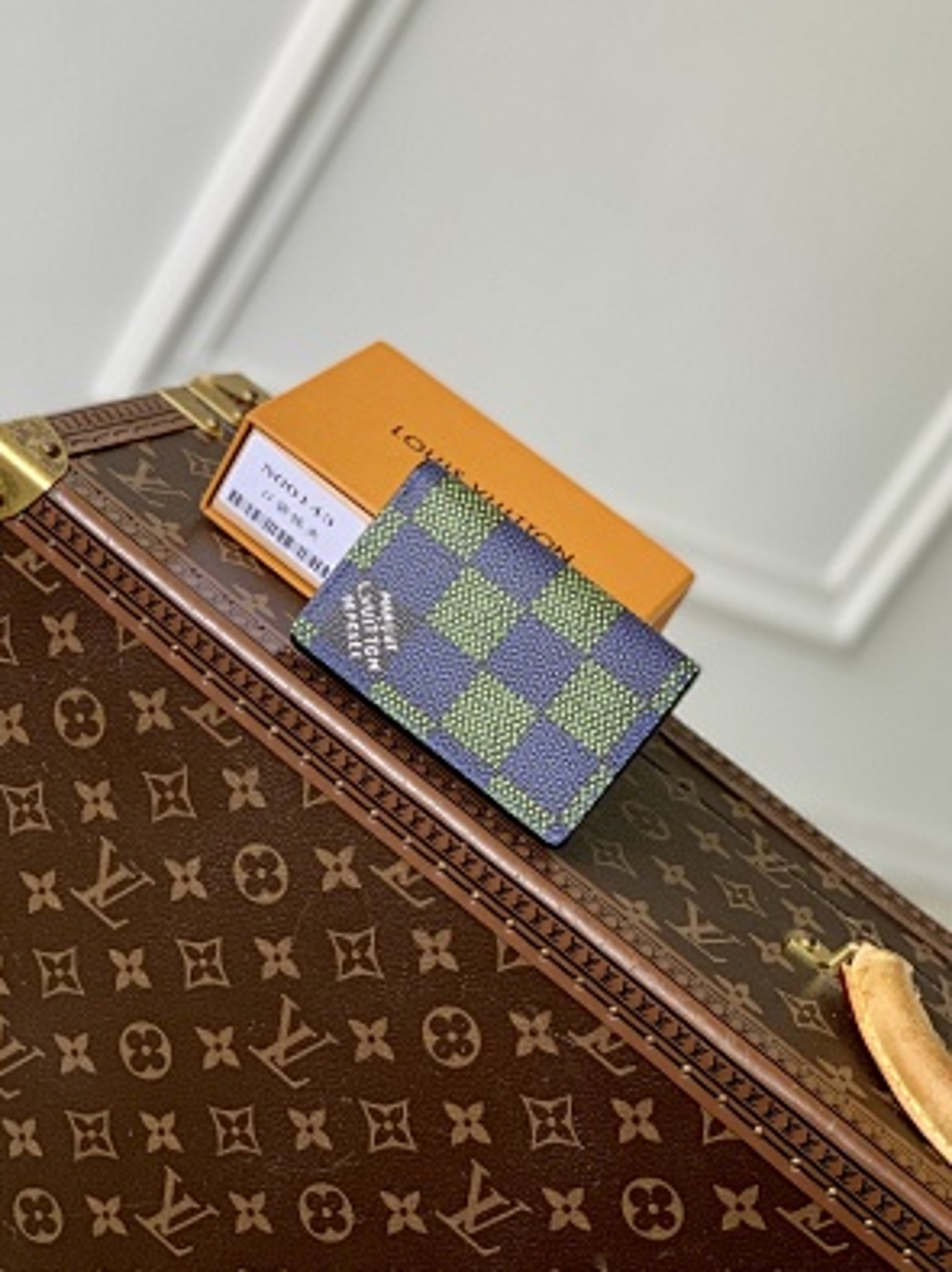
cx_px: 421
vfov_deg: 29.4
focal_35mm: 66
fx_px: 2423
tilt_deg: -21.0
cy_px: 568
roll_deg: -32.6
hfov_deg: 22.2
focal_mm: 6
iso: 20
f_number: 2.4
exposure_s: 1/122
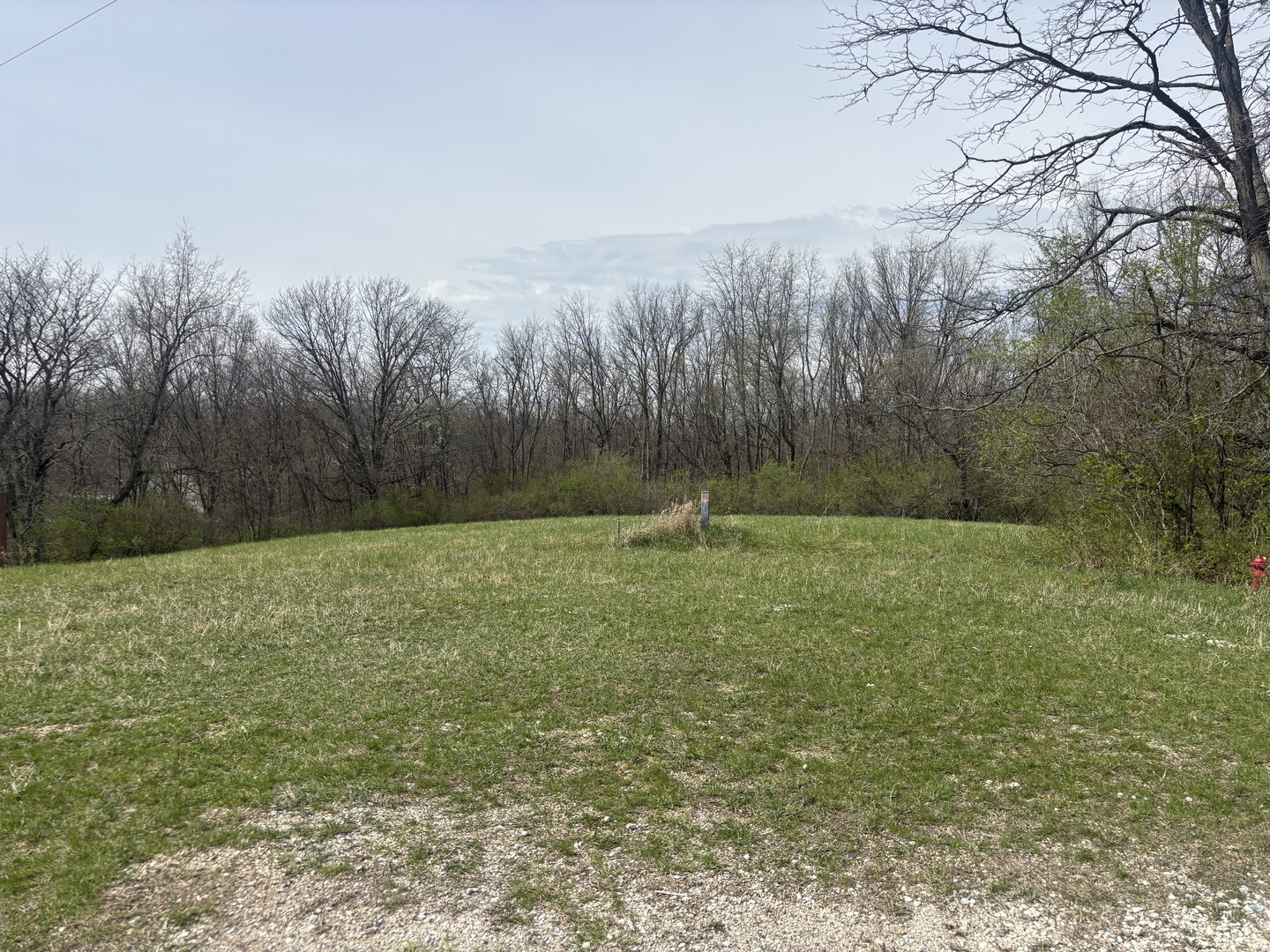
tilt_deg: -0.9
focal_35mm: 26
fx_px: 954
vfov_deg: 53.1
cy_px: 476
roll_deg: -0.1
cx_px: 635
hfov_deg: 67.3
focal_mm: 5.96
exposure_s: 1/5076
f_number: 1.6
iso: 50
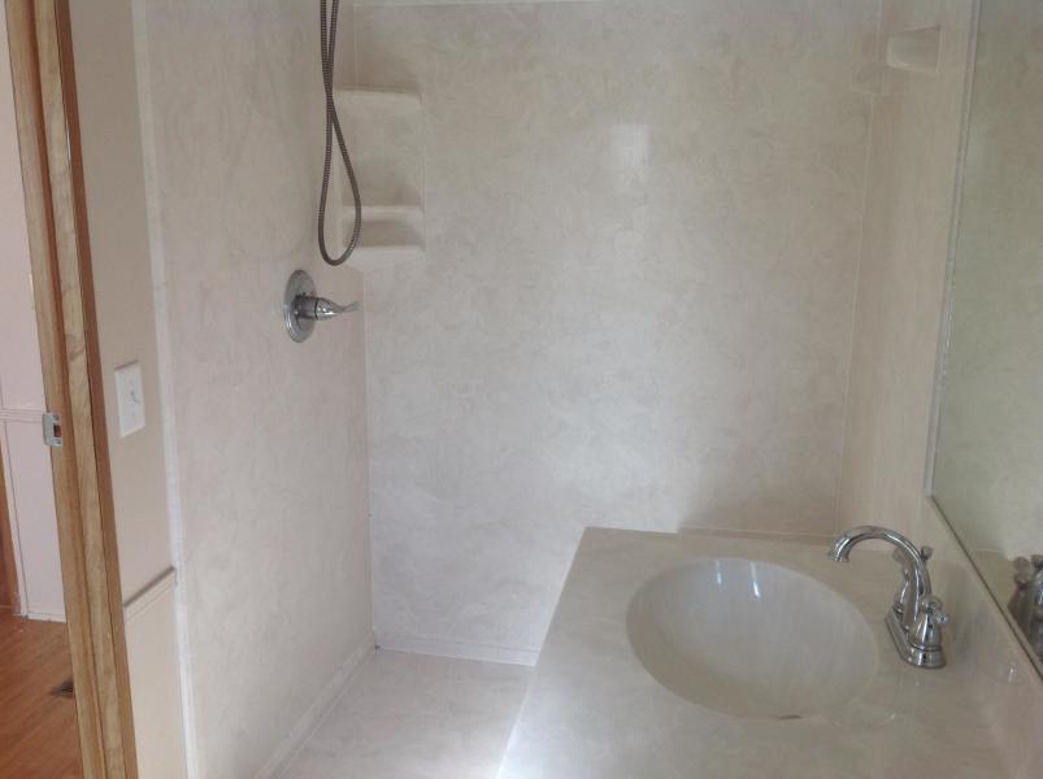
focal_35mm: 35
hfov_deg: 52.7
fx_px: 1053
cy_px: 390
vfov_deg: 40.6
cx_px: 522
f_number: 2.4
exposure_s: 1/30
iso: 64
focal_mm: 4.28
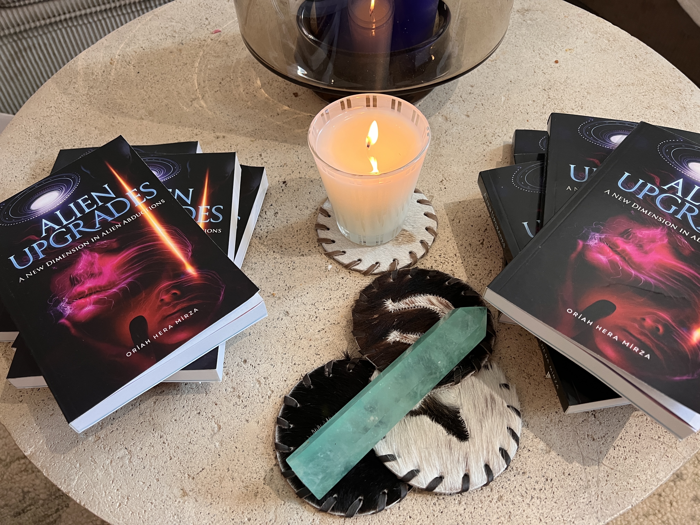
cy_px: 262
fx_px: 526
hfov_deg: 67.3
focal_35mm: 26
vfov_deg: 53.1
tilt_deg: -55.3
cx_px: 350
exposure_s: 1/60
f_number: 1.5
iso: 160
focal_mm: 5.7
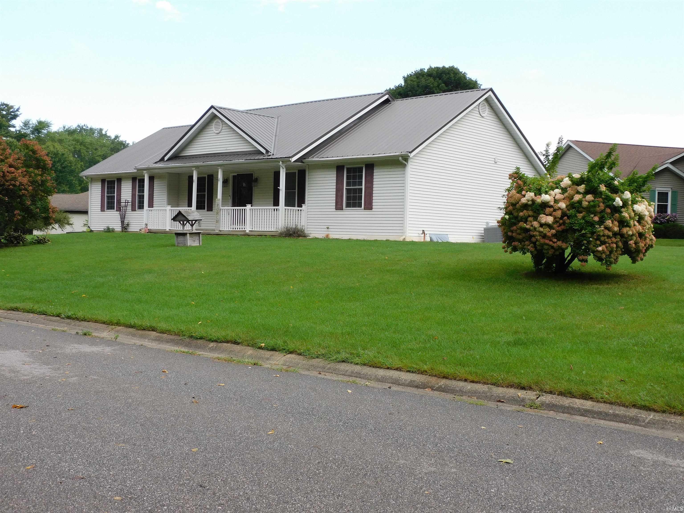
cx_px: 342
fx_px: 790
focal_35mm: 40
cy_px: 256
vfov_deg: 36.0
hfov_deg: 46.8
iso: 125
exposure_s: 1/320
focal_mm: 7.2
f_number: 3.8
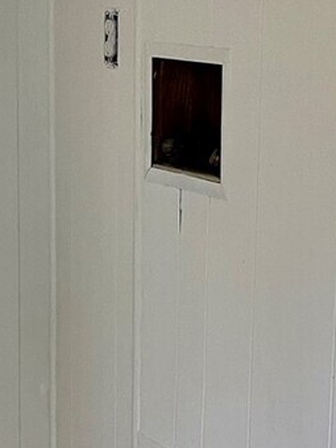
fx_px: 1424
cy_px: 324
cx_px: 219
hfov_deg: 13.4
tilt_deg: -10.6
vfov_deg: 17.8
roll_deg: -0.9
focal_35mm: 110
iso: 320
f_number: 1.6
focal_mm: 5.1
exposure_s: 1/60
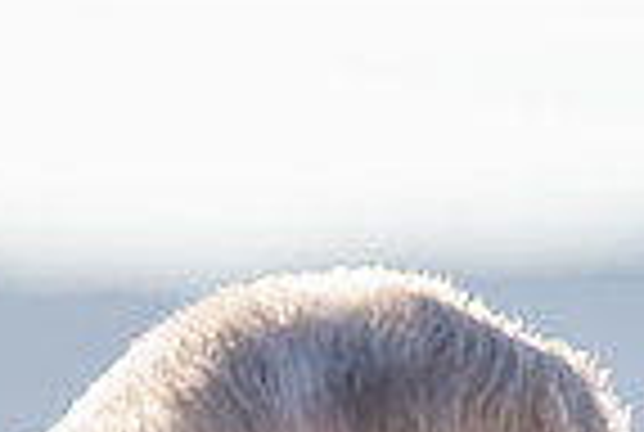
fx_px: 11060
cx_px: 733
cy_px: 777
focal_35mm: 617
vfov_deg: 2.2
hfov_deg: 3.3
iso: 200
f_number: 2.8
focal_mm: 120
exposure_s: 1/2500
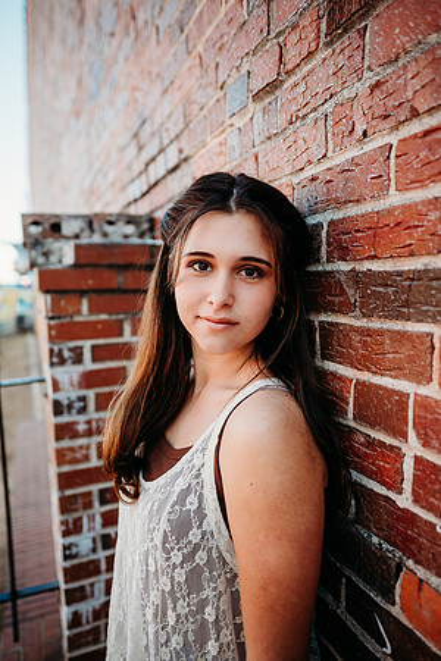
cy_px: 330
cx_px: 220
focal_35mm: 24
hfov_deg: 53.1
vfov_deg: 73.7
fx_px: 441
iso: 100
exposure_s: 1/400
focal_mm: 24
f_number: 2.2
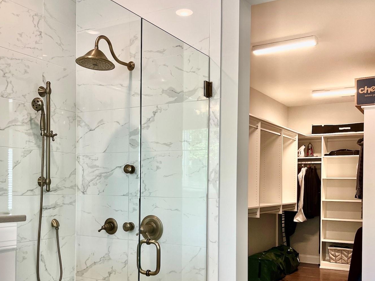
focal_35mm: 40
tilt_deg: +0.2
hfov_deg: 46.7
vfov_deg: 35.7
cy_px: 183
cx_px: 163
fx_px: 433
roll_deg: -0.2
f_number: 1.5
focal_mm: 5.7
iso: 64
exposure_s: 1/120
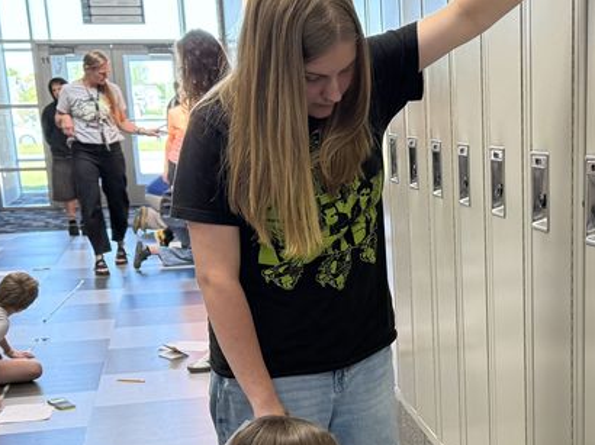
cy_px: 370
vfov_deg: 23.9
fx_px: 1031
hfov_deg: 31.4
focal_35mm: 60
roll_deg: +1.3
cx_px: 470
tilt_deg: -13.8
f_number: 1.78
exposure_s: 1/120
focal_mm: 6.76
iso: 160
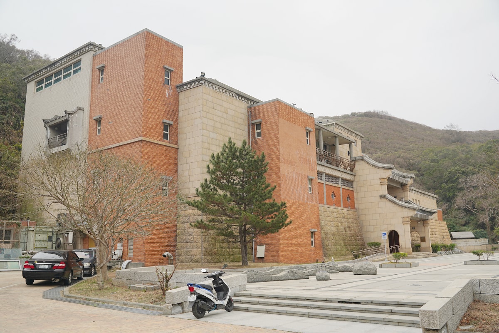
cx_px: 250
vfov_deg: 42.3
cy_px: 166
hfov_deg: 60.3
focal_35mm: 31
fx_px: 430
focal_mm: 31
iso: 100
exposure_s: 1/100
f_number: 5
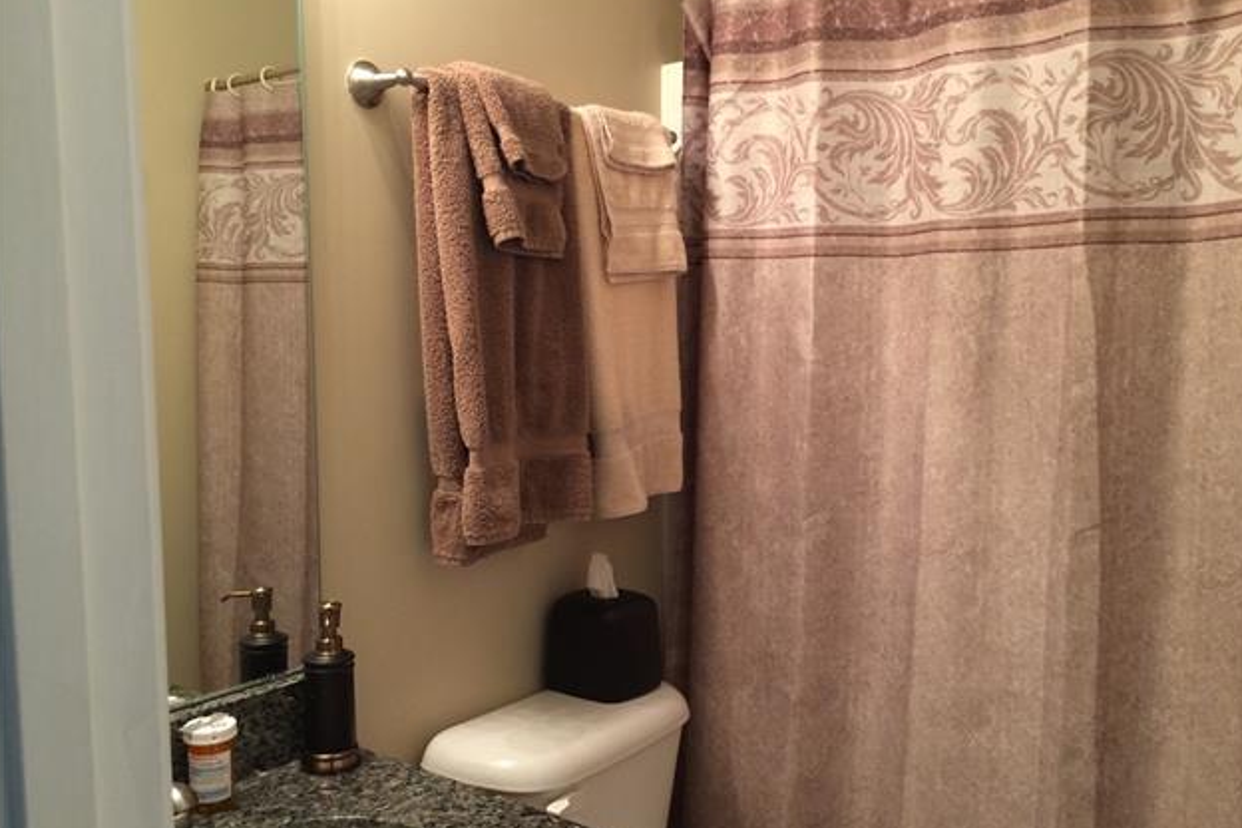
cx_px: 629
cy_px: 428
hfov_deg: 58.7
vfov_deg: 41.1
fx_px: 1104
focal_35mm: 32
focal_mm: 4.12
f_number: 2.2
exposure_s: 1/30
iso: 160
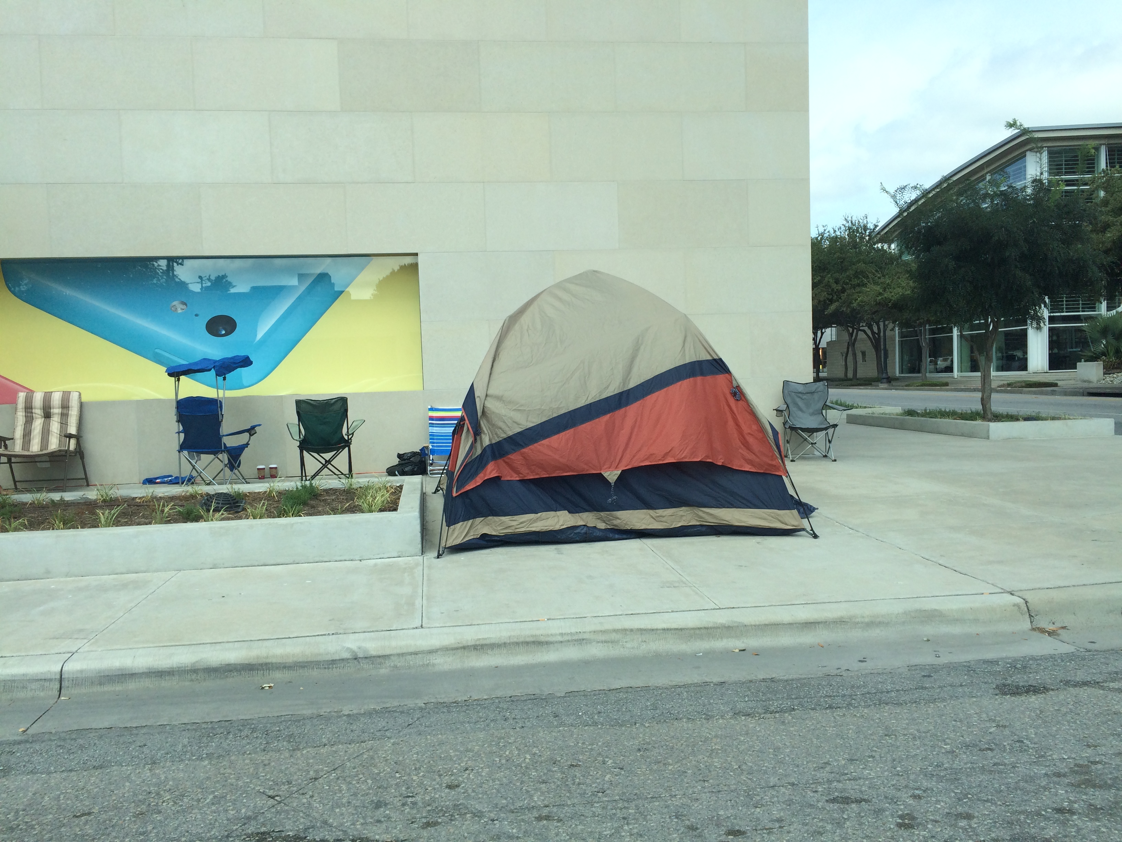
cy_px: 421
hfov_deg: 61.7
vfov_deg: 48.2
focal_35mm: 29
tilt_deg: -3.1
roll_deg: +2.1
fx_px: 940
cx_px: 561
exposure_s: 1/1001
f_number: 2.2
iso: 32
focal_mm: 4.15
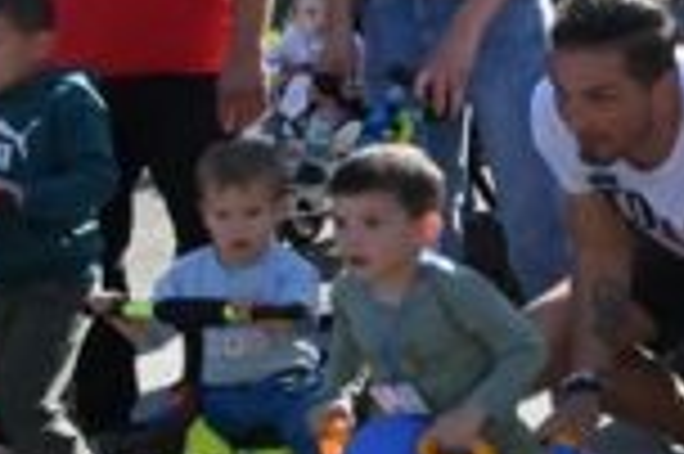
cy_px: 90
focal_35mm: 147
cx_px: 1521
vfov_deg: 9.3
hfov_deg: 11.9
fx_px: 2790
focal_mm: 29
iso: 640
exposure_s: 1/640
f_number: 13
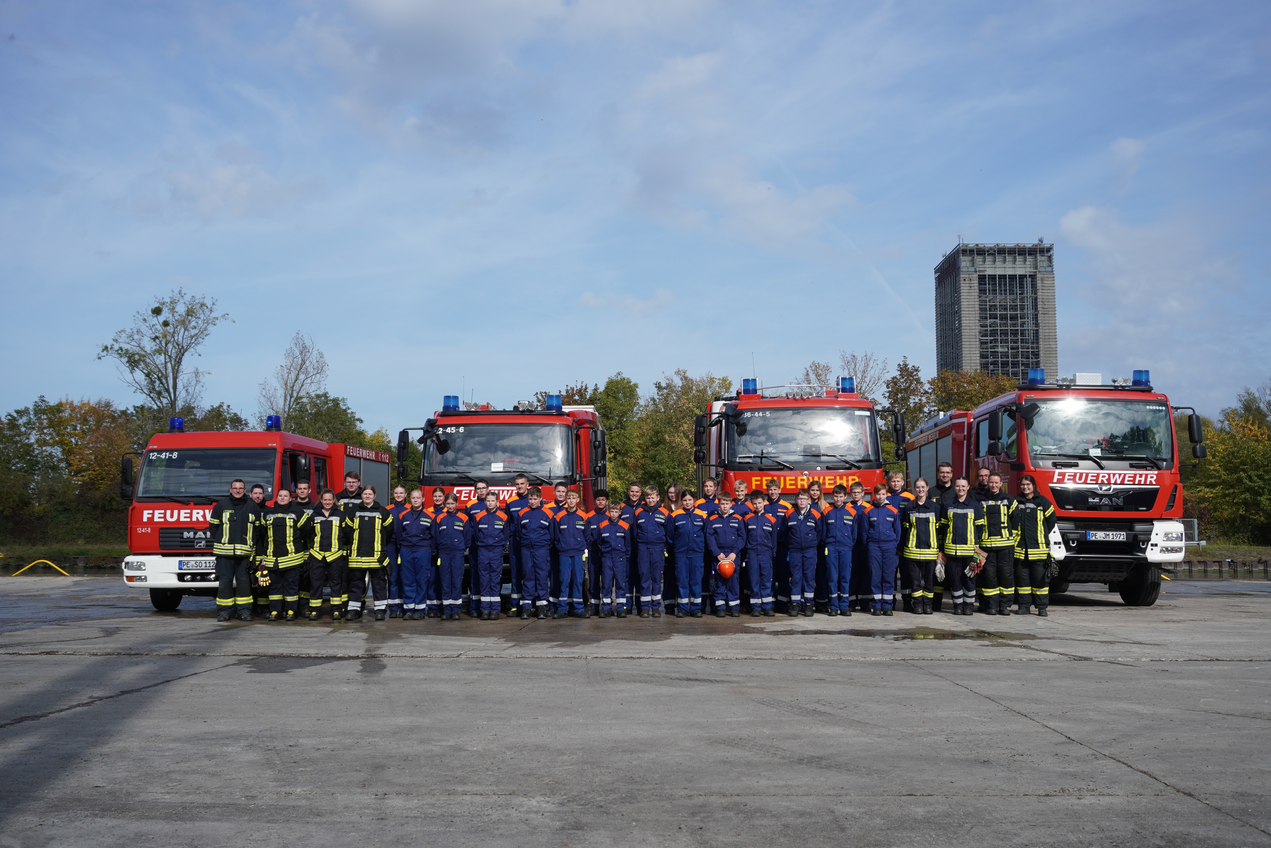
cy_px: 424
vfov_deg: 40.0
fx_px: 1165
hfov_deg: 57.2
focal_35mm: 33
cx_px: 636
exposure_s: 1/800
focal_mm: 22
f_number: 5.6
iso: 100
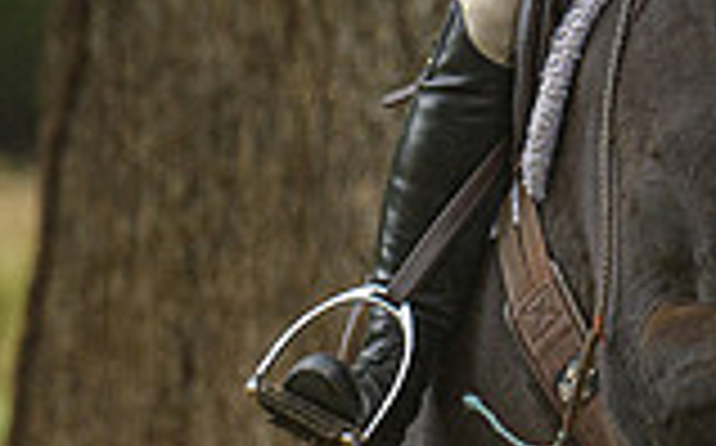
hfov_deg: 2.0
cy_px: -126
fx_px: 20194
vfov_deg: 1.3
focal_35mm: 1036
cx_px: 1090
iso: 800
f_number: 3.5
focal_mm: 190
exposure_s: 1/640
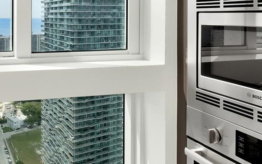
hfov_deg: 44.4
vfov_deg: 28.5
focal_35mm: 44
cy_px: 30
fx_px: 314
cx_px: 81
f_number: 8
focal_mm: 11.5
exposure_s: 1/200
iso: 800
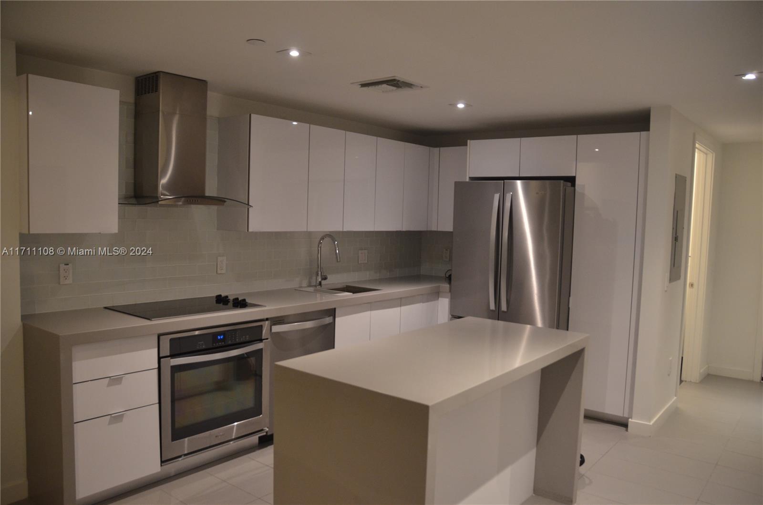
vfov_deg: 47.7
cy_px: 252
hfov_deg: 67.5
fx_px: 571
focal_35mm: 27
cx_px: 382
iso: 800
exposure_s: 1/30
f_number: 3.5
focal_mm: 18
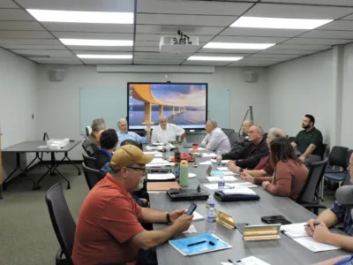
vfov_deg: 40.7
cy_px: 132
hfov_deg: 52.6
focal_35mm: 35
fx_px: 357
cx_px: 176
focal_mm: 6.2
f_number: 3.3
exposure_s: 1/50
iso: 180
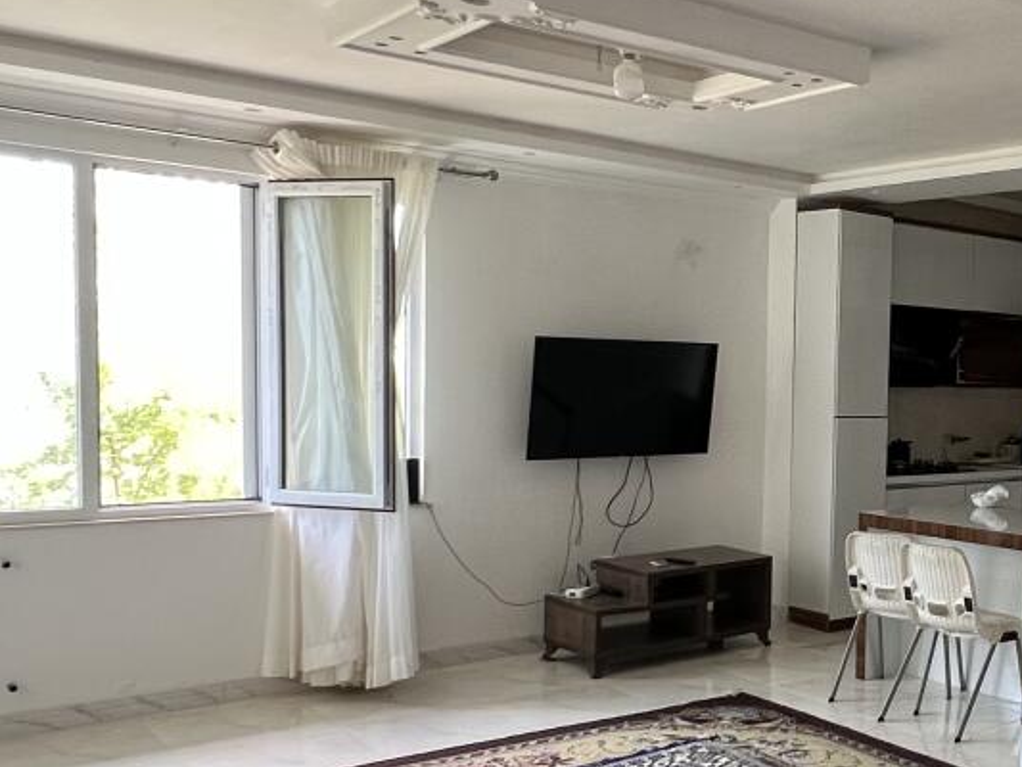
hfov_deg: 42.5
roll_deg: -0.9
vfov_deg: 36.7
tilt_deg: -3.7
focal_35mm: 39
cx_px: 980
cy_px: 449
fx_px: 1152
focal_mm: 1.57
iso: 160
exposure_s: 1/99
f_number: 1.8
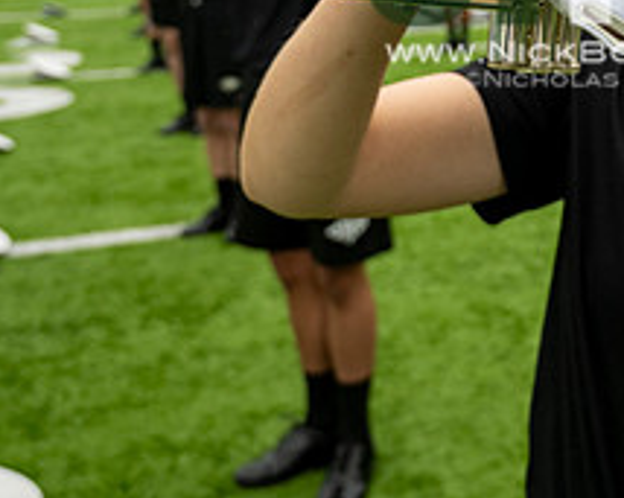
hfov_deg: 29.4
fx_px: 1126
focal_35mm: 61
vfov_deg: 23.4
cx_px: 586
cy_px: -51
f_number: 4
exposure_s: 1/200
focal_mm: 24
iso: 320
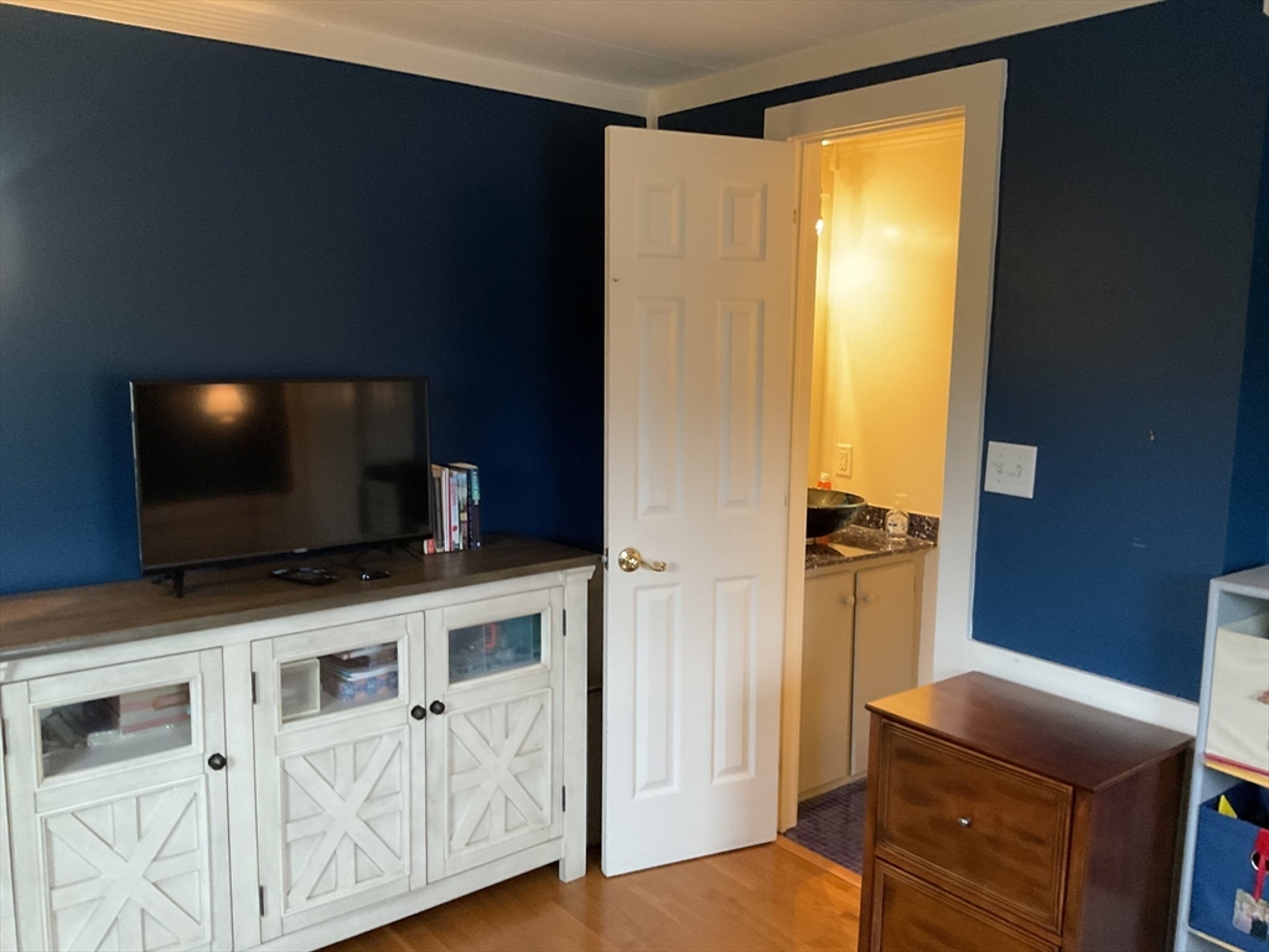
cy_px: 476
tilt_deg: -6.4
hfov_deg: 61.7
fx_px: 1063
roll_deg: -0.2
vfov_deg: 48.2
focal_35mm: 29
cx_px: 634
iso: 250
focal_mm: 3
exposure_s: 1/40
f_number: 1.8
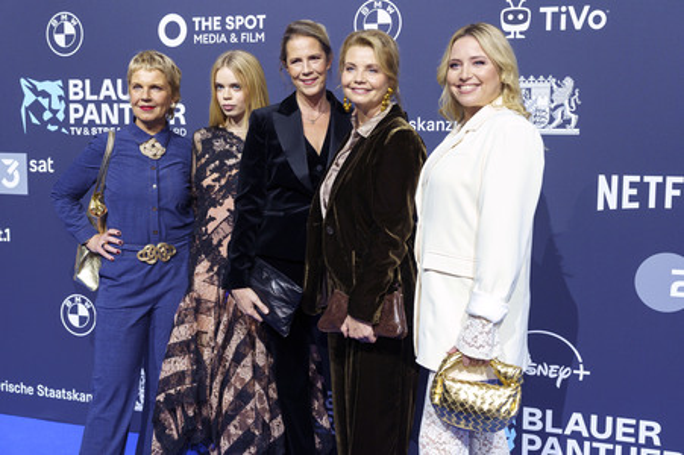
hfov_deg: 49.6
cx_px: 342
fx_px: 740
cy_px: 228
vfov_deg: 34.2
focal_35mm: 39
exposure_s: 1/200
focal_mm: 39
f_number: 4.5
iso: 1250
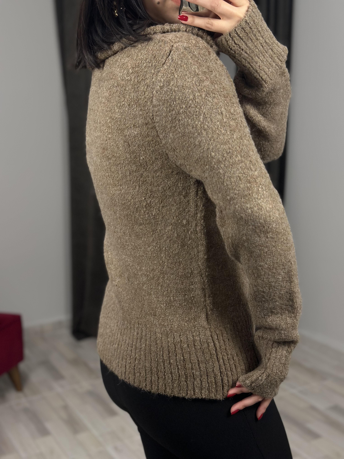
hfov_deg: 30.3
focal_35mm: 48
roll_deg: +3.2
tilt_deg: -33.0
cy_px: 230
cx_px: 172
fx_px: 636
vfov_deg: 39.7
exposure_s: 1/100
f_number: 1.78
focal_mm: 6.86
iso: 100
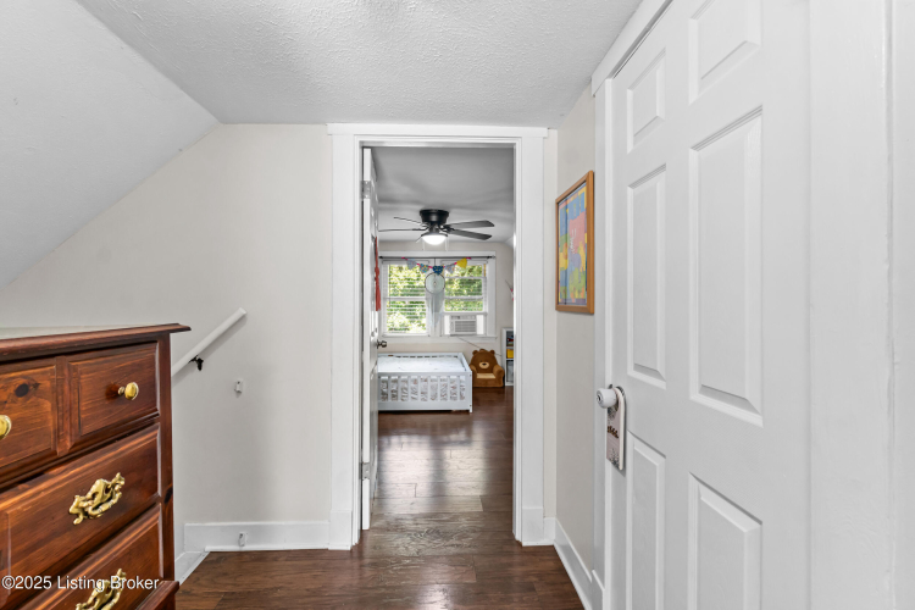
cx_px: 458
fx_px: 381
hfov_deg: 100.4
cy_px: 305
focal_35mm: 15
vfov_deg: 77.3
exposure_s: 1/2.5
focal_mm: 10
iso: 400
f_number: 8
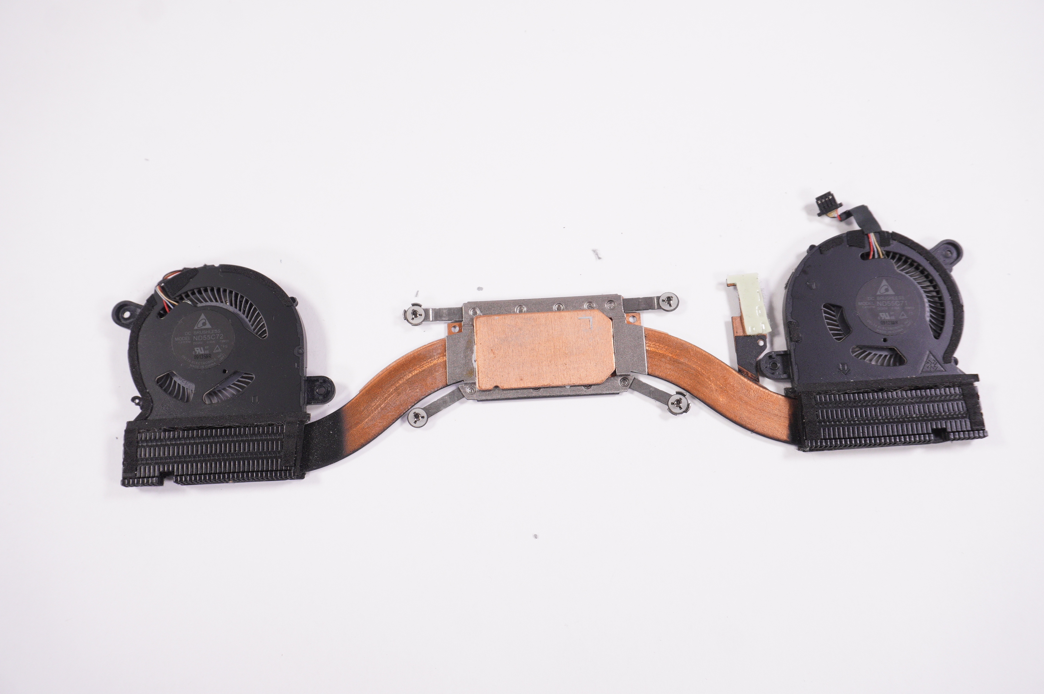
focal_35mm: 34
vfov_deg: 38.3
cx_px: 522
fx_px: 1000
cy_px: 347
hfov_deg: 55.1
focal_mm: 23
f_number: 6.3
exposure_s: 1/320
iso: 640
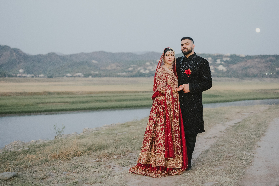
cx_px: 140
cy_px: 93
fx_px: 403
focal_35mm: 52
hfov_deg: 38.2
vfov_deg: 26.0
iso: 6400
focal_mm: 35
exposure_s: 1/800
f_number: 1.6
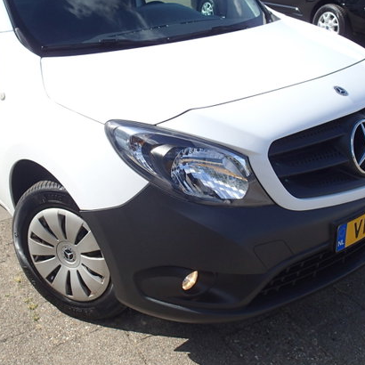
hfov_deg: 40.8
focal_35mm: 41
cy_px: 136
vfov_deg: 40.6
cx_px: 158
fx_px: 489
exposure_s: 1/160
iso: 100
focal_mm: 4.5
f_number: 8
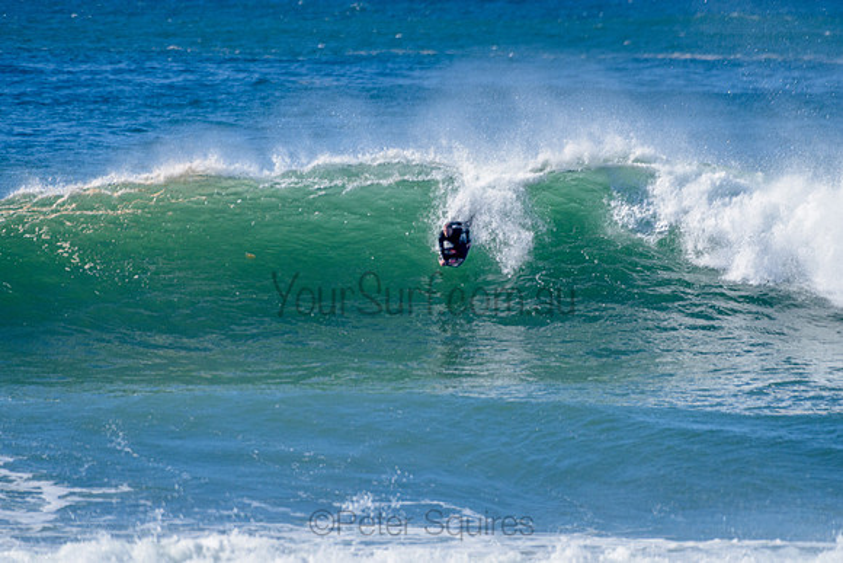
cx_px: 436
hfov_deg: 3.3
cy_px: 260
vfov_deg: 2.2
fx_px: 14416
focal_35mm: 616
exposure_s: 1/2000
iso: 200
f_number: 5.6
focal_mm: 500
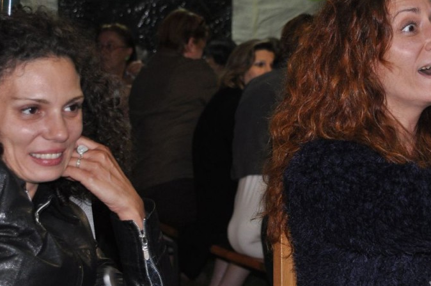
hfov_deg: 18.0
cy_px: 91
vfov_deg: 12.0
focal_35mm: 114
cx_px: 252
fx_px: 1363
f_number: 4.8
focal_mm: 50
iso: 800
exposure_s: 1/60
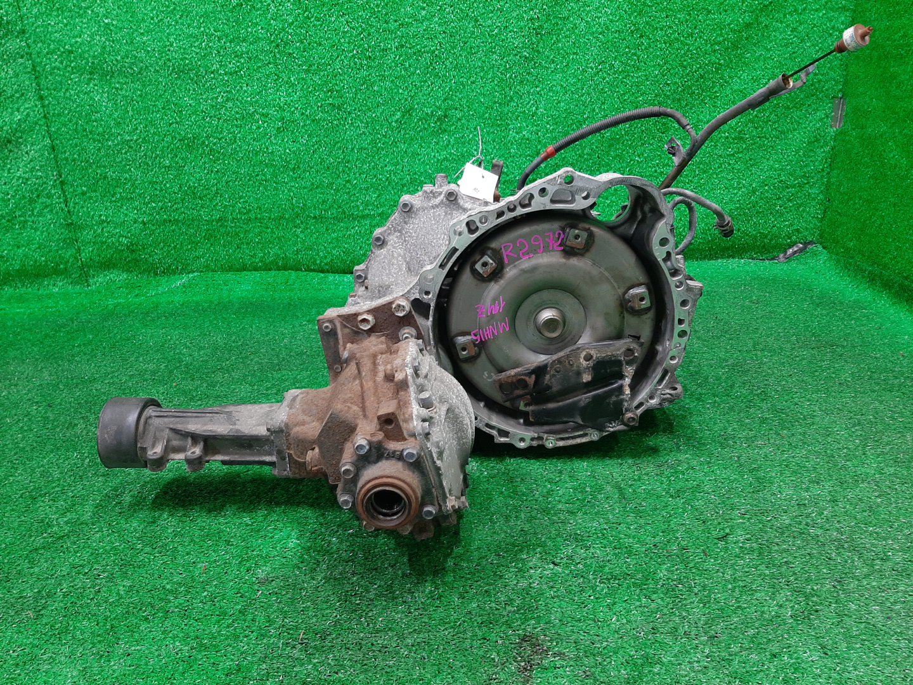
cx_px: 456
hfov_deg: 67.3
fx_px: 686
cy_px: 342
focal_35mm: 26
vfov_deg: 53.1
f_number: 1.7
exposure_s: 1/50
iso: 163
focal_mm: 3.93
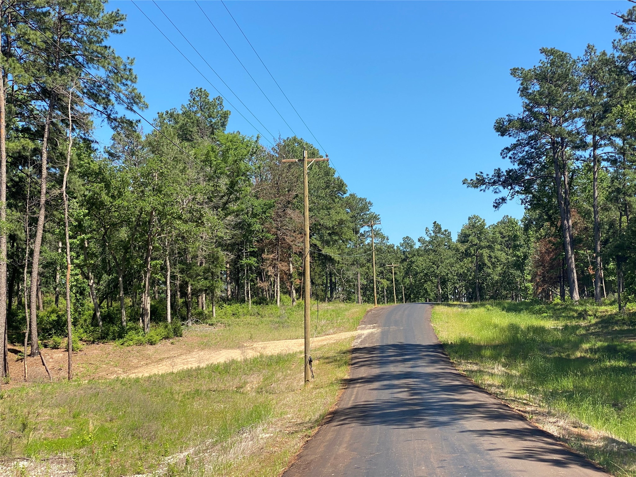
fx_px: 955
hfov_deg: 36.8
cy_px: 238
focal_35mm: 52
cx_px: 318
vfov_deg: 28.0
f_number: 2
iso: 20
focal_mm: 6
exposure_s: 1/872
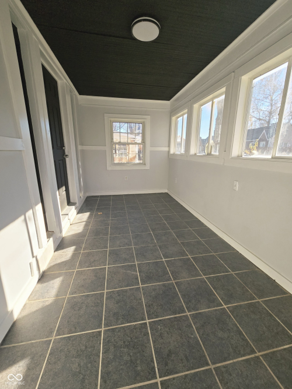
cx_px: 146
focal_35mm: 13
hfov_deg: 89.9
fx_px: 146
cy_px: 194
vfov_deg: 106.2
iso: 200
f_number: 2.2
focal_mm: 2.2
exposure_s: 1/2000
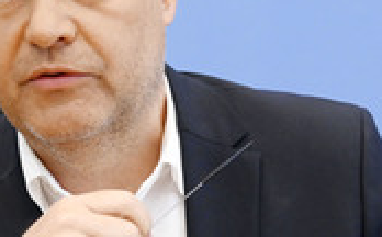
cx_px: 142
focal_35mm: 270
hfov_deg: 7.8
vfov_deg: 4.8
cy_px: 110
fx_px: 2805
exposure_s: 1/800
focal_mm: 102
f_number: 5
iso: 4000
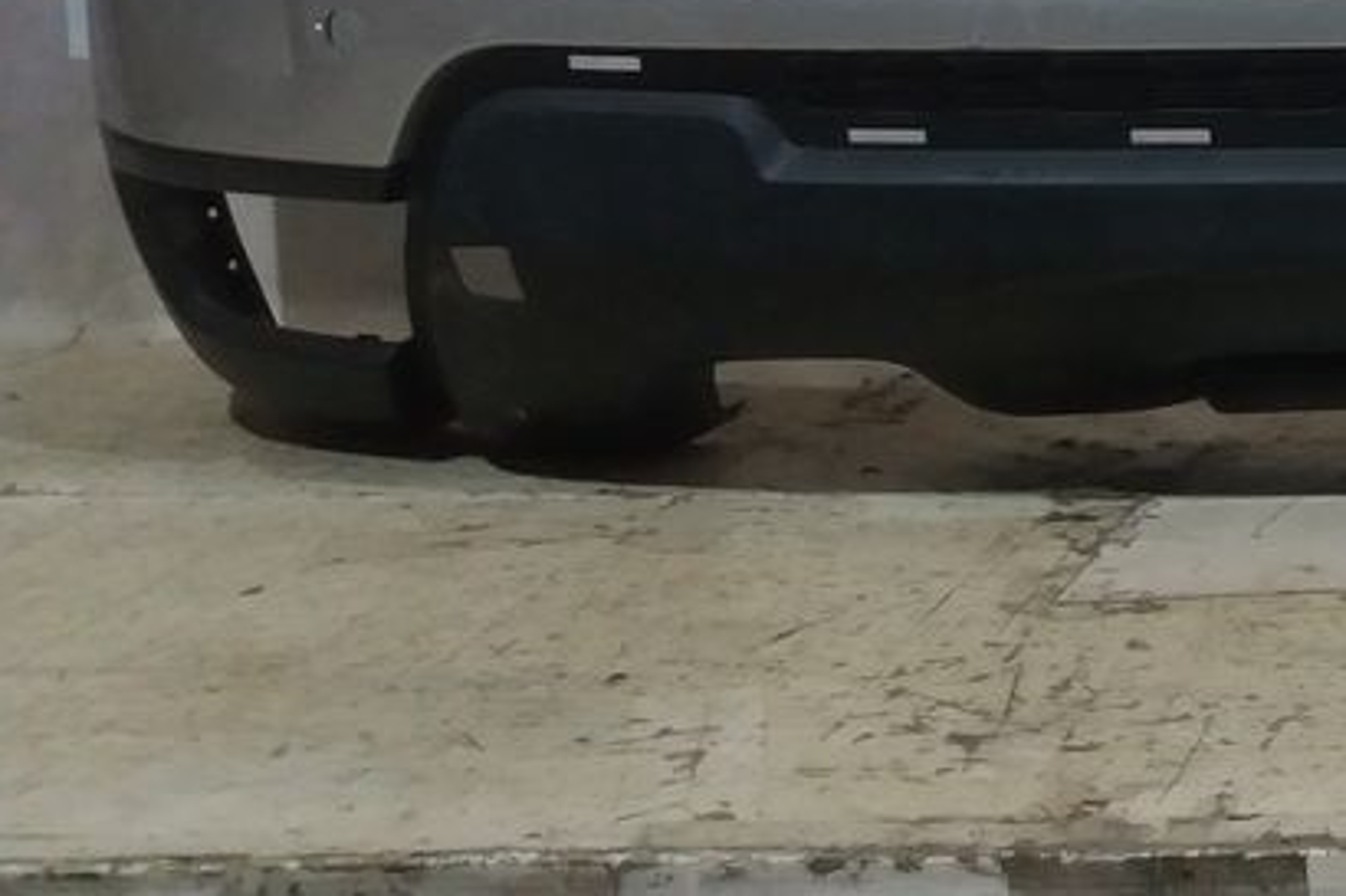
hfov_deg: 25.4
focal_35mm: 71
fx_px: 2653
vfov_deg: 18.5
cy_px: -75
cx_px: 1632
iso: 160
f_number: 1.9
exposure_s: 1/33
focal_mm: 3.7
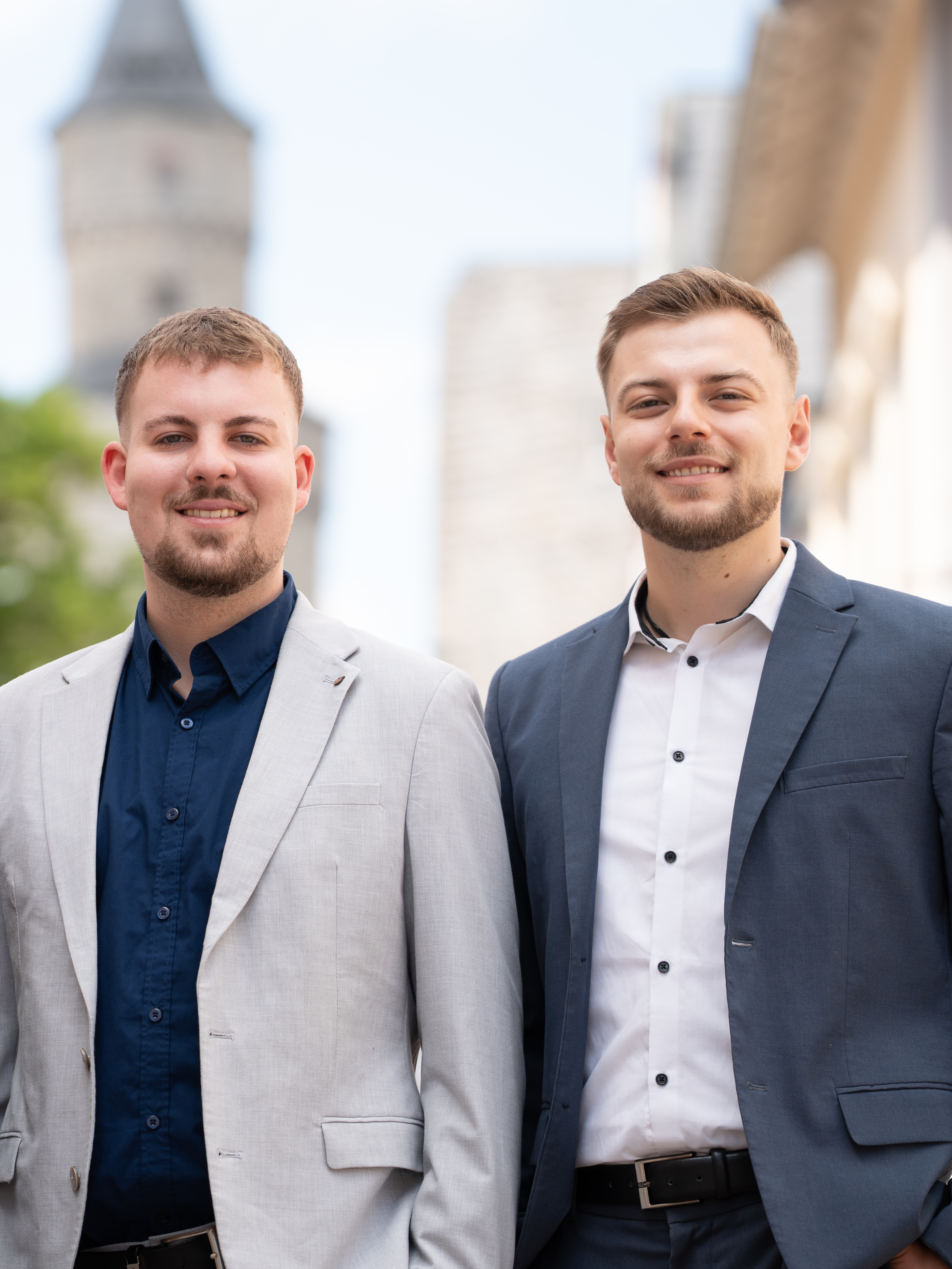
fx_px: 6046
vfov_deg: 12.0
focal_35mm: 165
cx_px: 184
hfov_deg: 9.0
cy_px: 632
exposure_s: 1/500
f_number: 2.8
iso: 100
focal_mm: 113.6
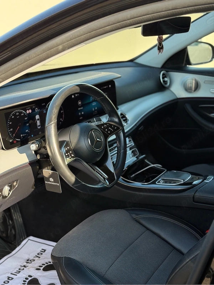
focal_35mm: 48
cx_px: 107
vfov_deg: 39.7
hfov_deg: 30.3
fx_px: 396
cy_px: 142
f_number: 1.78
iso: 64
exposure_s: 1/481
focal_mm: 6.76
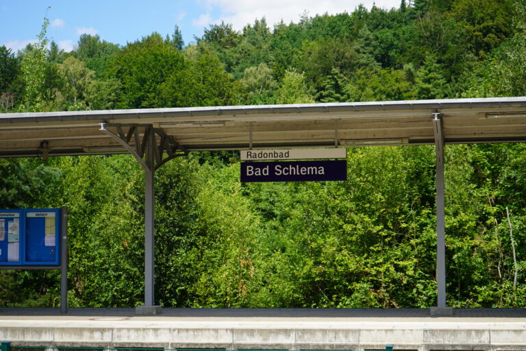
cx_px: 263
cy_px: 176
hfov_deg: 28.8
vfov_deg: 19.5
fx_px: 1023
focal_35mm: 70
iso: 100
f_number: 5.6
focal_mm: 70
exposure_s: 1/250
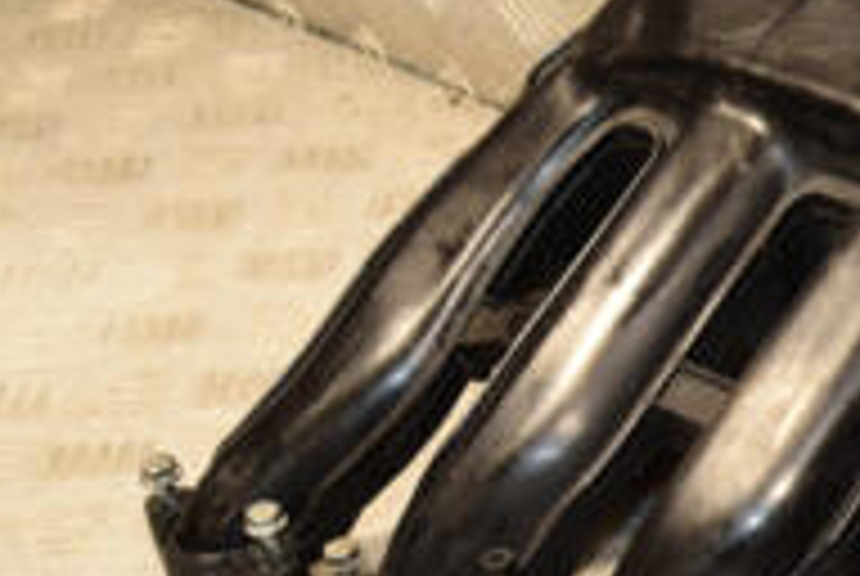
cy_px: 446
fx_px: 3374
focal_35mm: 141
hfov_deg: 13.7
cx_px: 1279
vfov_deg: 9.7
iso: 800
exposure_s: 1/200
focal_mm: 30
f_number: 5.6
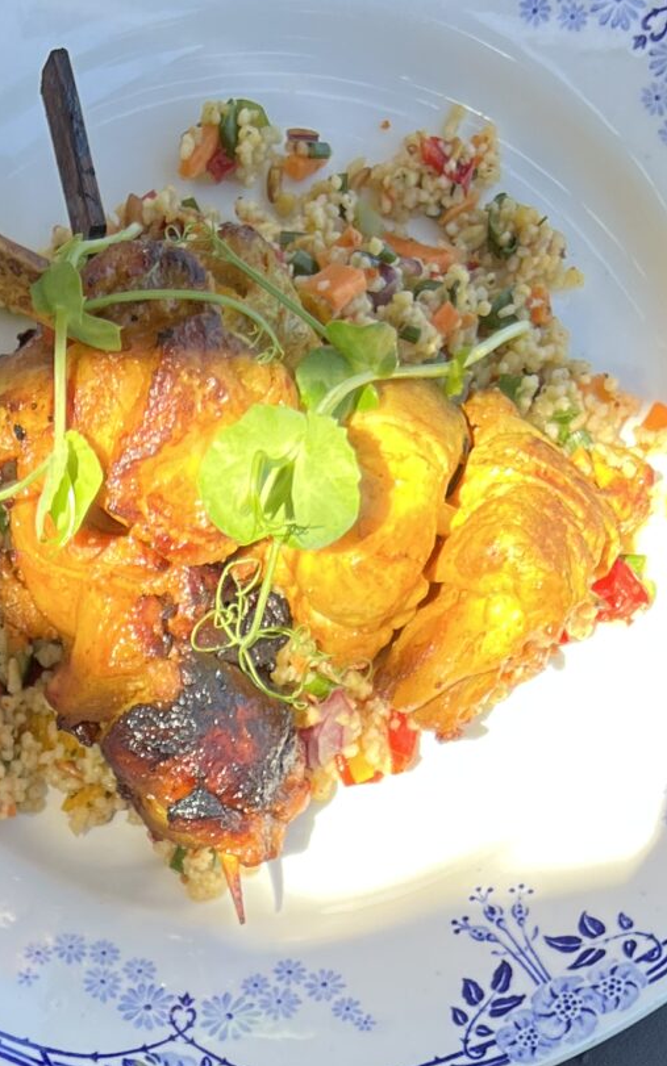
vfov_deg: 21.6
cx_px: 37
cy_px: 1367
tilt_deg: -88.0
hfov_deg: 14.8
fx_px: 2530
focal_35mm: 87
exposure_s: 1/364
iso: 50
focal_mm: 5.7
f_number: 1.5
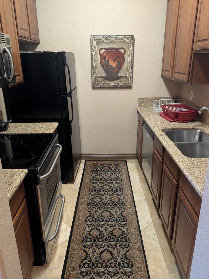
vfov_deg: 67.3
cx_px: 101
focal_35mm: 26
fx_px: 209
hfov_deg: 53.1
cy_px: 139
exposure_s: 1/40
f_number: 1.68
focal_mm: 6.9
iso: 637
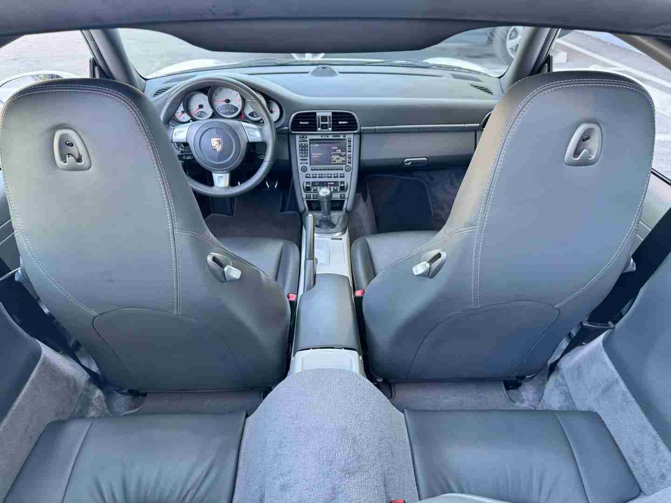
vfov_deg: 56.8
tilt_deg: -32.9
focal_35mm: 24
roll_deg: -0.5
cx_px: 336
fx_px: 465
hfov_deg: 71.6
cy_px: 252
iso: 160
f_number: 1.78
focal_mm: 6.76
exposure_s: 1/121
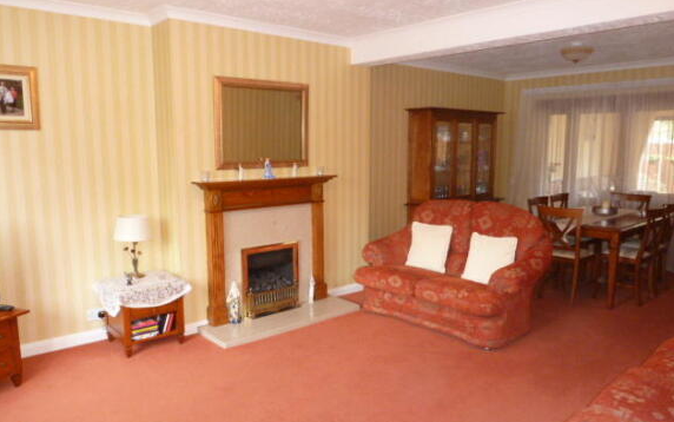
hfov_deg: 68.4
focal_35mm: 27
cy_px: 226
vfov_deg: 46.0
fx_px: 496
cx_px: 341
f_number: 3.3
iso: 400
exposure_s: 1/30
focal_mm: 4.1
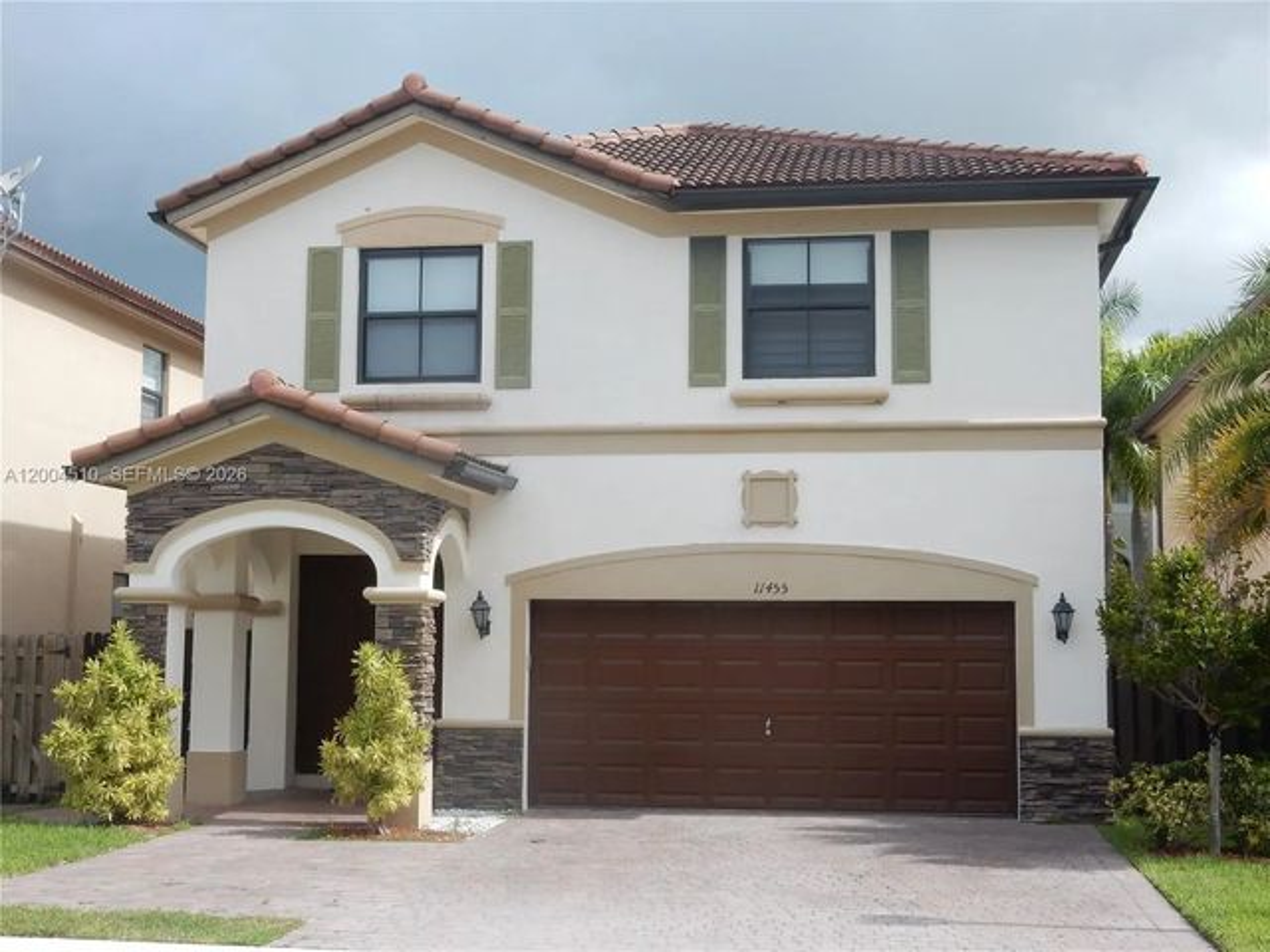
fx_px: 1871
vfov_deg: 28.6
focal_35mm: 51
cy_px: 476
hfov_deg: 37.5
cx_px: 635
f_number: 4.5
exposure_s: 1/800
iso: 125
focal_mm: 9
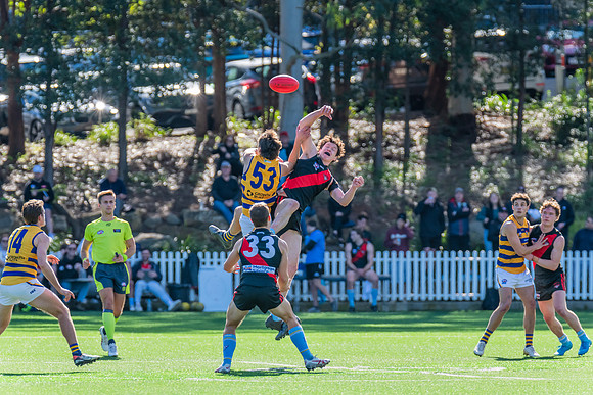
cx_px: 296
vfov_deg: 3.3
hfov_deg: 5.0
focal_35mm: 415
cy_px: 198
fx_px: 6834
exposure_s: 1/1250
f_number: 7.1
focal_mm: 410
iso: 800
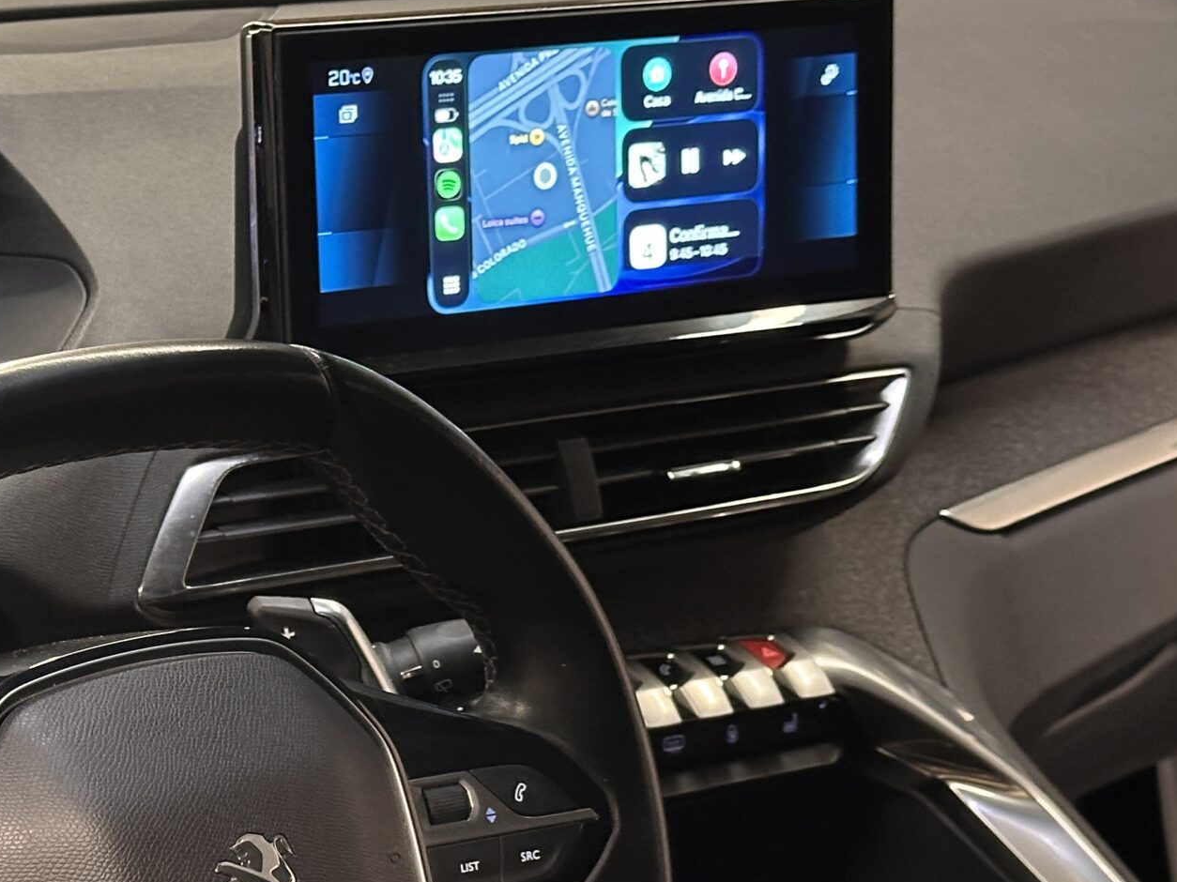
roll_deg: -0.9
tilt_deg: -20.9
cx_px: 93
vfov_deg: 15.0
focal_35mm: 98
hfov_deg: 19.6
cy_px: 693
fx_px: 3332
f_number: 1.78
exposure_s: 1/33
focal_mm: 6.86
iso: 400
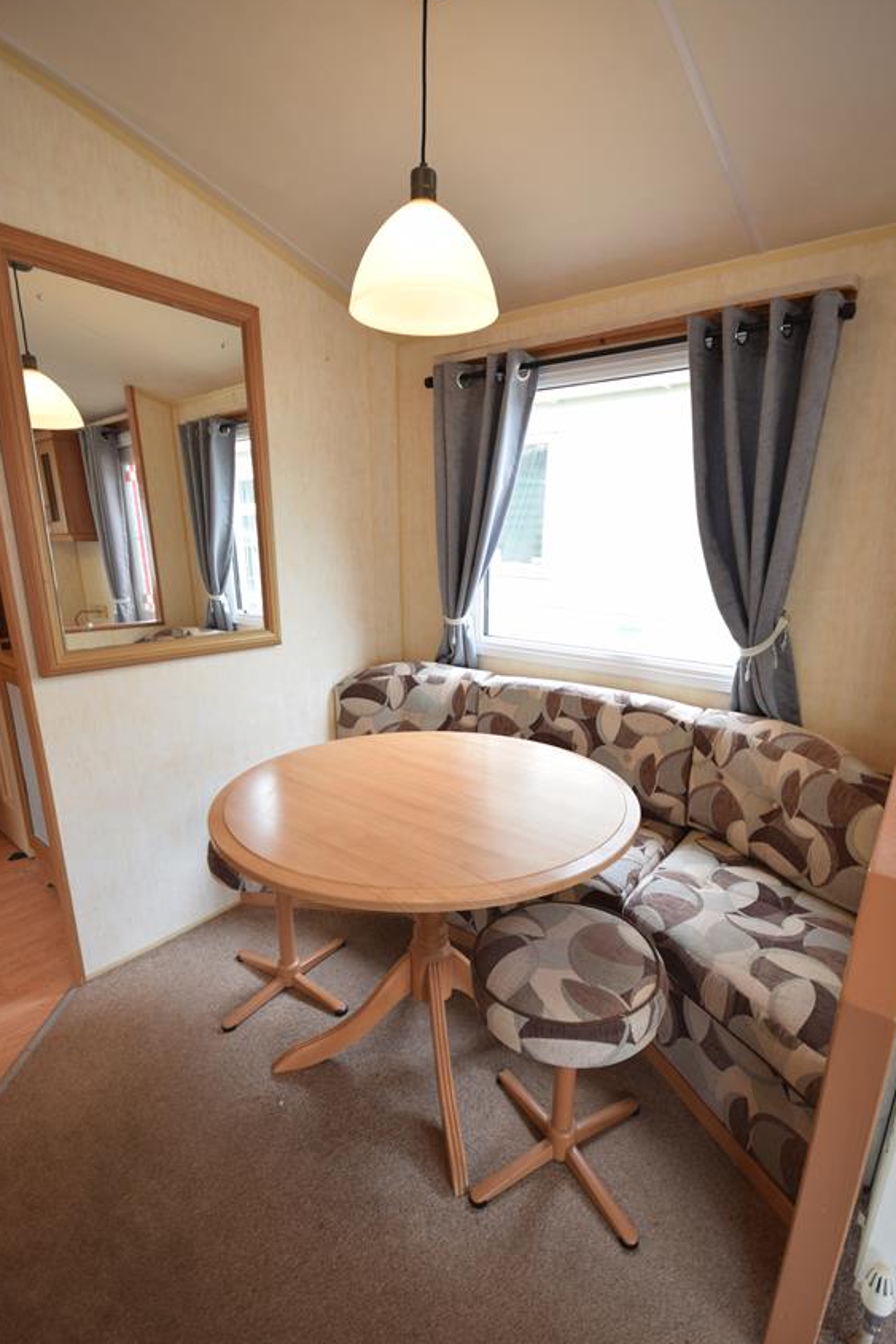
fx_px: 597
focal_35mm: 16
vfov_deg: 96.7
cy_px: 697
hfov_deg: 73.7
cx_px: 469
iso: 200
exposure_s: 1/25
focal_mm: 10
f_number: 4
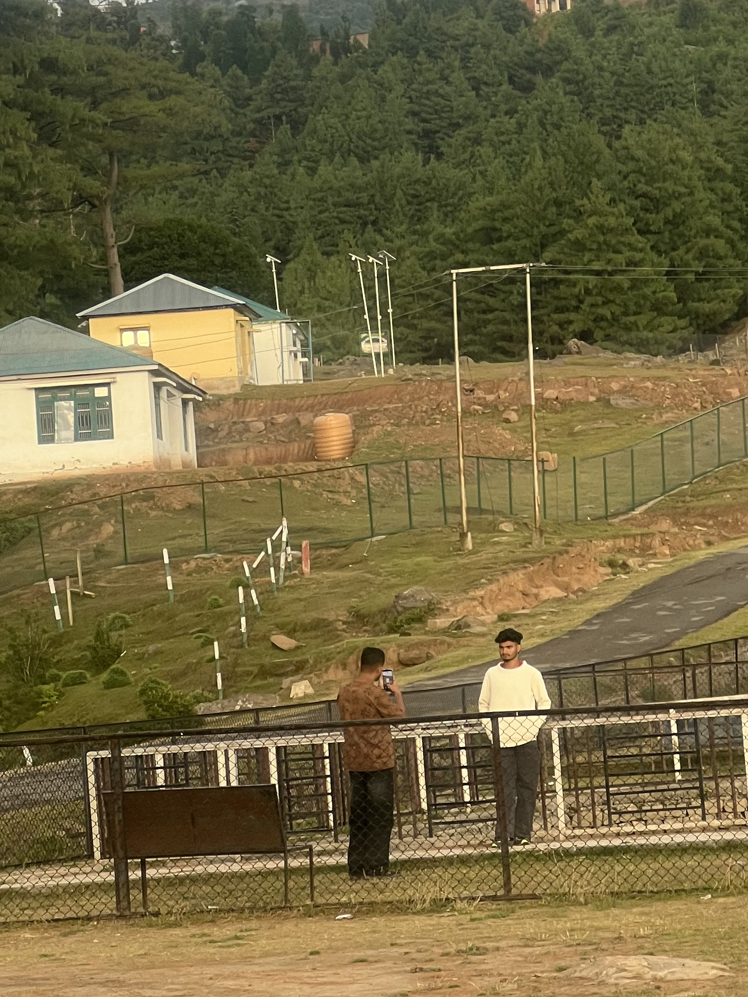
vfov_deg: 13.2
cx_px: 709
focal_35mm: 150
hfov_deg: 9.8
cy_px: 387
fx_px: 4323
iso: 40
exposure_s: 1/99
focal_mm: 9
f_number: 2.8
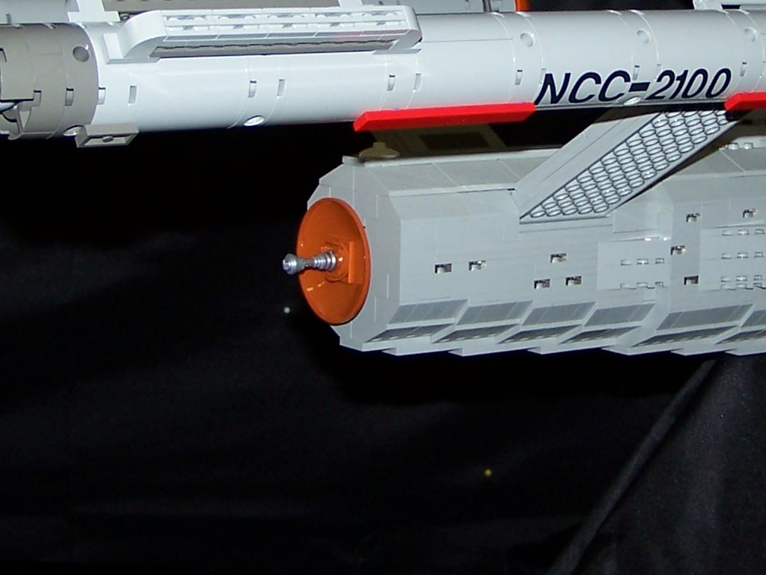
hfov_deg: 20.1
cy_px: 108
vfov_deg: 15.1
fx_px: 2147
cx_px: 555
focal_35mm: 97
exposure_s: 1/60
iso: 80
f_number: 2.8
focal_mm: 6.3
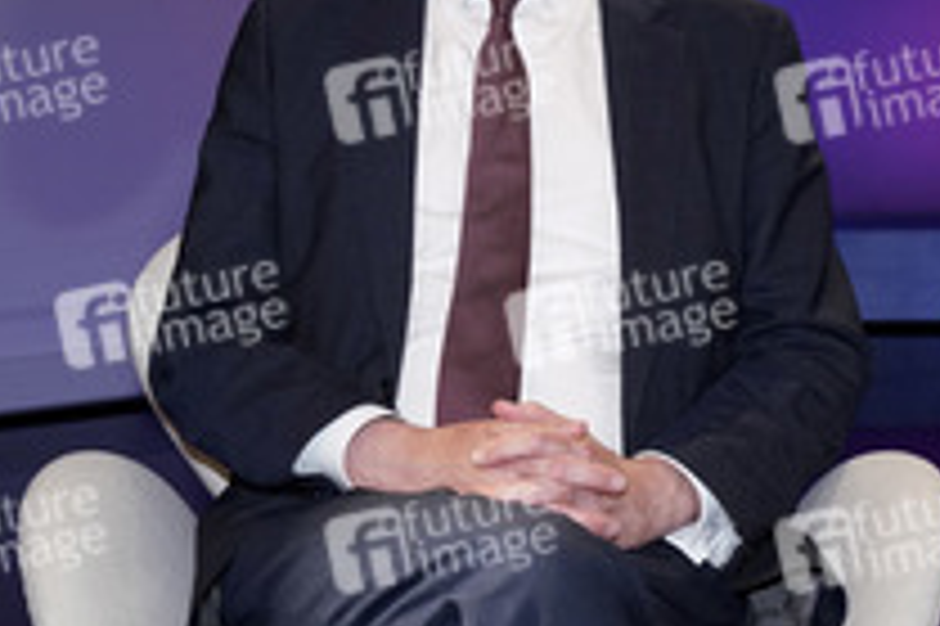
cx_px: 501
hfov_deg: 25.4
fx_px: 2087
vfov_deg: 17.0
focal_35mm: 80
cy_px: 203
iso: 2000
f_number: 5
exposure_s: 1/125
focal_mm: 37
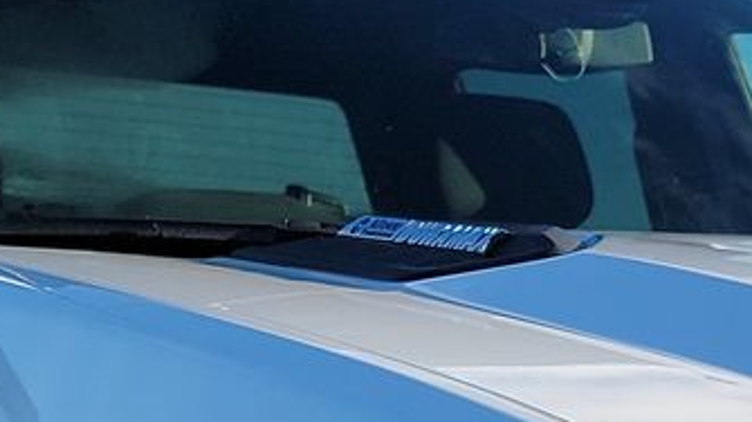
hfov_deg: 16.4
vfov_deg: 9.2
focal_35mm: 125
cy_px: 815
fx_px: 2491
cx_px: 936
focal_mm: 6.7
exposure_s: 1/639
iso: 50
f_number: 1.8
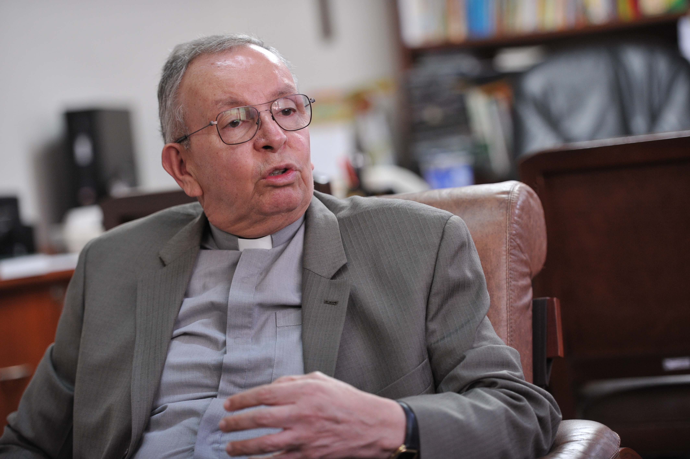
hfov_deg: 15.2
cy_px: 230
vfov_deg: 10.1
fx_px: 2586
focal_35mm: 135
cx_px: 345
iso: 1600
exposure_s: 1/200
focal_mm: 135
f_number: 2.8
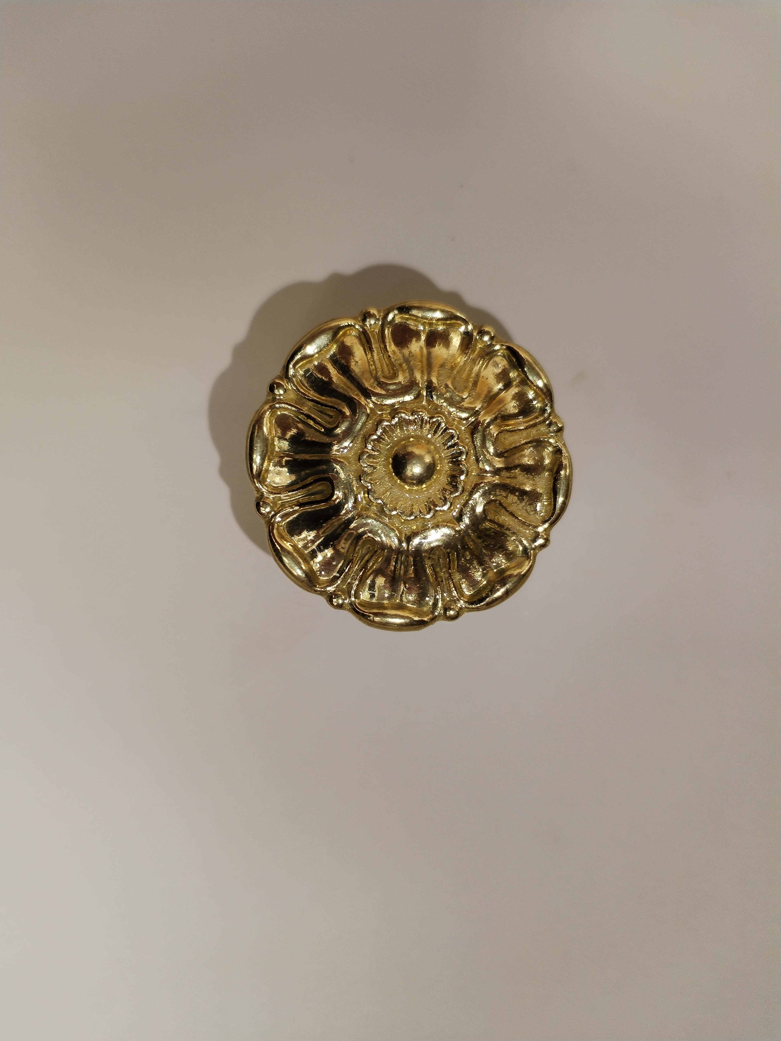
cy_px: 520
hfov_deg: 48.2
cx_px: 390
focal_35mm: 29
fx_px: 872
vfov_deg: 61.7
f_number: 1.8
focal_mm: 4.75
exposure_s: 1/130
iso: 100
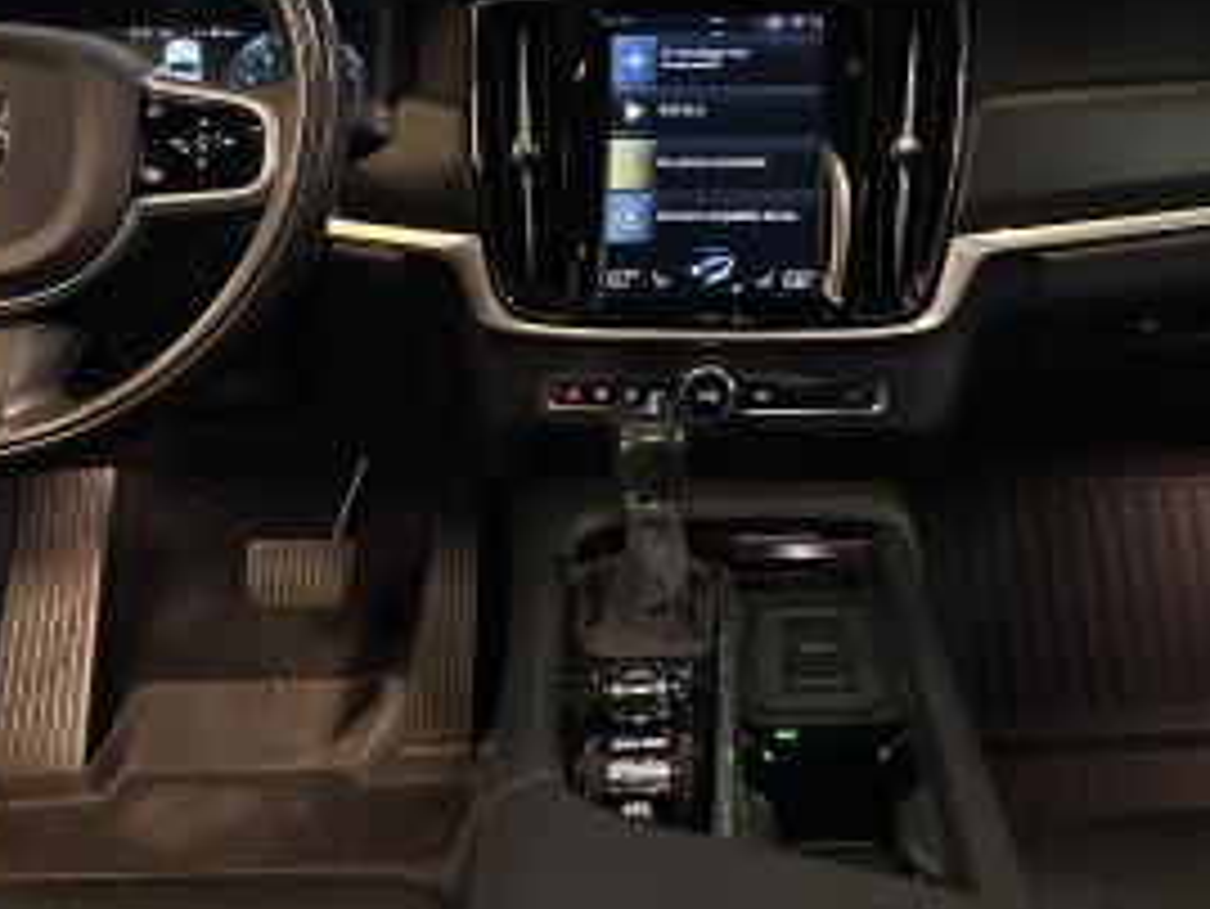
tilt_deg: -12.9
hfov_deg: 41.9
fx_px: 1574
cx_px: 711
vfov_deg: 31.5
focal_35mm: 45
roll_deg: +1.0
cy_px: 212
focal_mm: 6.86
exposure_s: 1/57
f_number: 1.78
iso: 640
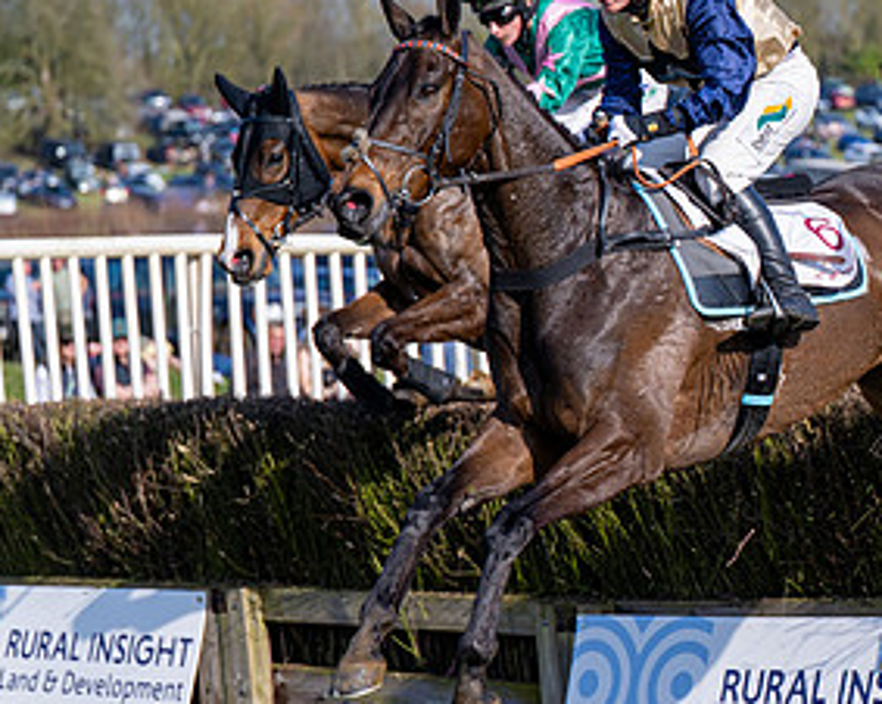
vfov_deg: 9.8
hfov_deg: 12.2
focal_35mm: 157
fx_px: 4095
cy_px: 386
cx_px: 738
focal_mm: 70
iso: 100
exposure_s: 1/2000
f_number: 2.8
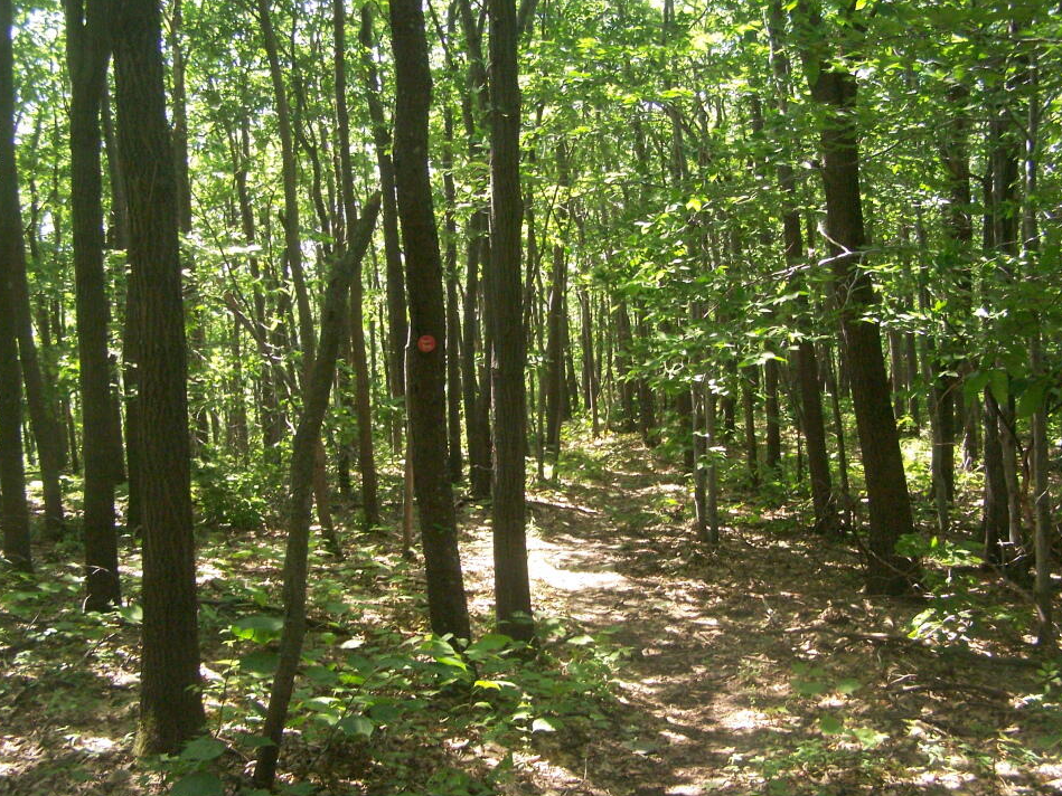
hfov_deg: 45.8
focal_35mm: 41
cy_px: 407
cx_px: 558
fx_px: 1258
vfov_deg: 35.1
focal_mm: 6.3
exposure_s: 1/60
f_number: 2.8
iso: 400
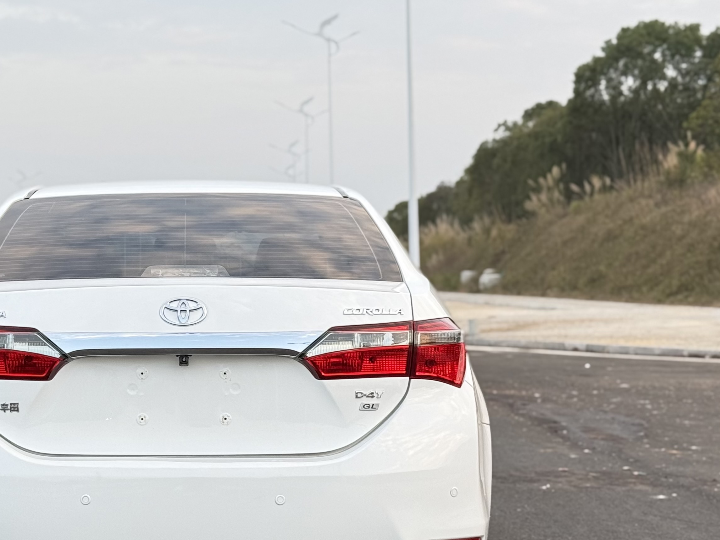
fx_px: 1456
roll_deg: +0.9
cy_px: 292
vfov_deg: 21.0
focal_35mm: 70
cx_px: 208
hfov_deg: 27.5
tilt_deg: -0.6
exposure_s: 1/127
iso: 64
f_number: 1.78
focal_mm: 6.76
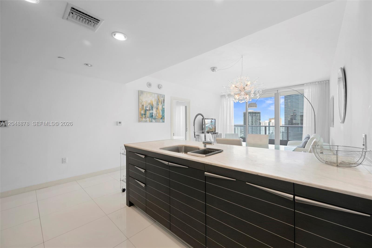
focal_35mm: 14
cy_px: 124
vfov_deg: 81.2
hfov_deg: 104.3
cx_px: 186
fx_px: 145
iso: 100
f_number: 8
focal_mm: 14
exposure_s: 1/6
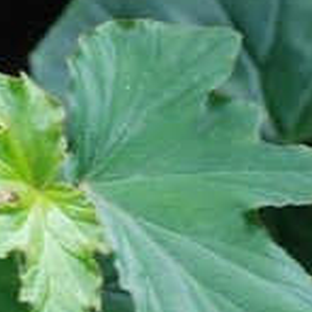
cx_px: -34
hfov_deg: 3.4
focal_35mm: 520
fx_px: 5303
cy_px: 749
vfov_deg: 3.3
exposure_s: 1/90
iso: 400
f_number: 5.6
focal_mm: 80
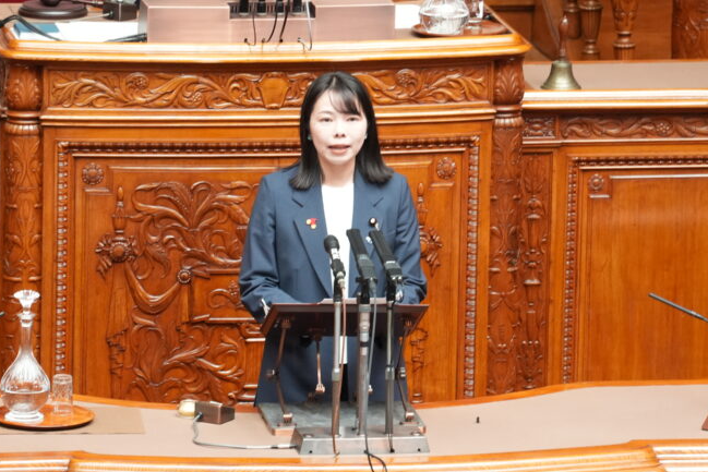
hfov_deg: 5.8
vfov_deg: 3.9
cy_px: 209
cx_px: 333
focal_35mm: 355
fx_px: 6983
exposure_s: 1/100
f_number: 5.6
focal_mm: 200
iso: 4000
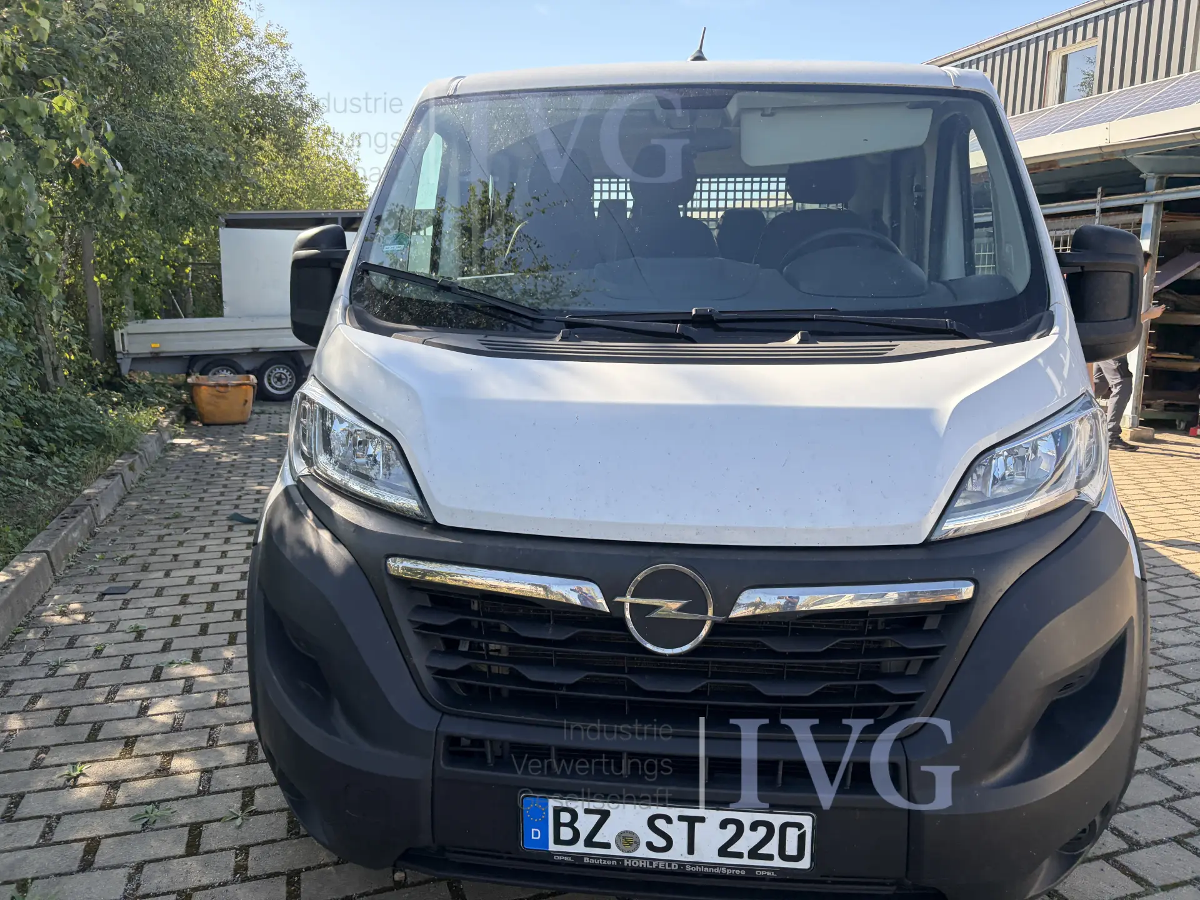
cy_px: 450
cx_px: 600
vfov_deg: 53.1
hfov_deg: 67.3
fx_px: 901
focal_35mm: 26
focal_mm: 5.96
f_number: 1.6
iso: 64
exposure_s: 1/782
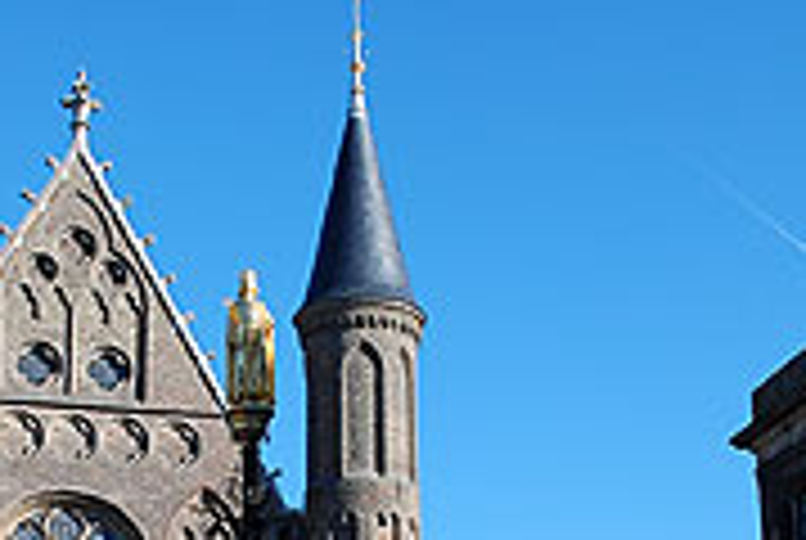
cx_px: 275
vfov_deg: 16.2
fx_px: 1861
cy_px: 533
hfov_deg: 24.3
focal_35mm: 83
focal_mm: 22
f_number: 8
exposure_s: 1/250
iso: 200
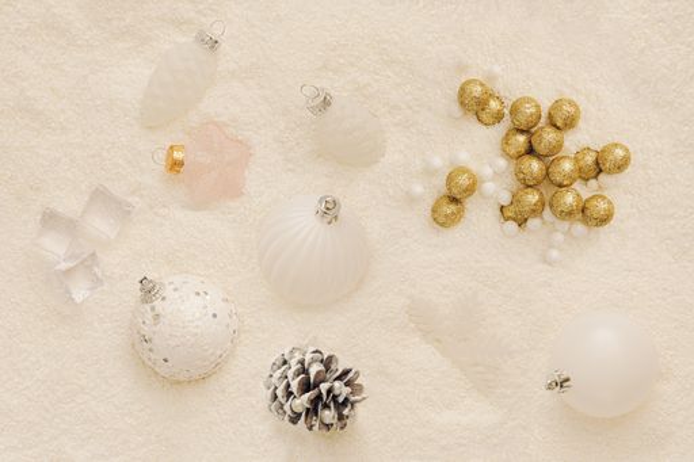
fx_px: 1156
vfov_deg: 22.6
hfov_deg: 33.4
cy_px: 231
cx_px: 347
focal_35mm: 60
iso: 100
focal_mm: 40
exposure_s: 1/160
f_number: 8
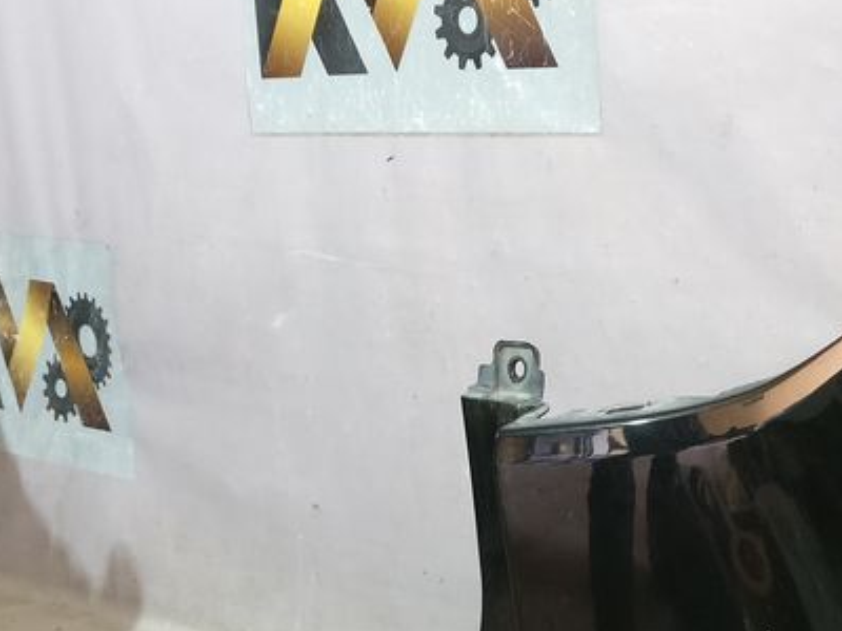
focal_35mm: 70
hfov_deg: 27.7
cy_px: 587
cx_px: 533
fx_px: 1703
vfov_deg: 20.5
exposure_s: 1/25
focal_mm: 4.26
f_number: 2
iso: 500
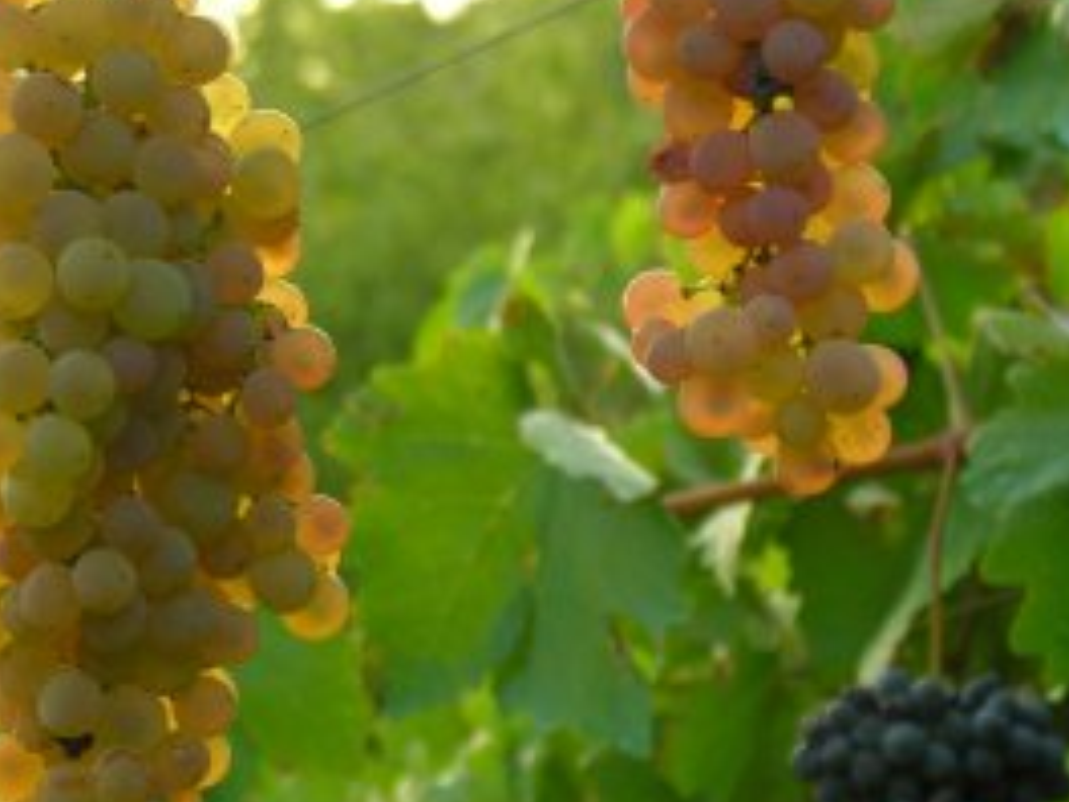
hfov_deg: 11.1
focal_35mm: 178
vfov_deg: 8.3
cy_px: 569
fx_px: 5497
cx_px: 316
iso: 55
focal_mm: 24
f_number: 3.6
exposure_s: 1/26.2
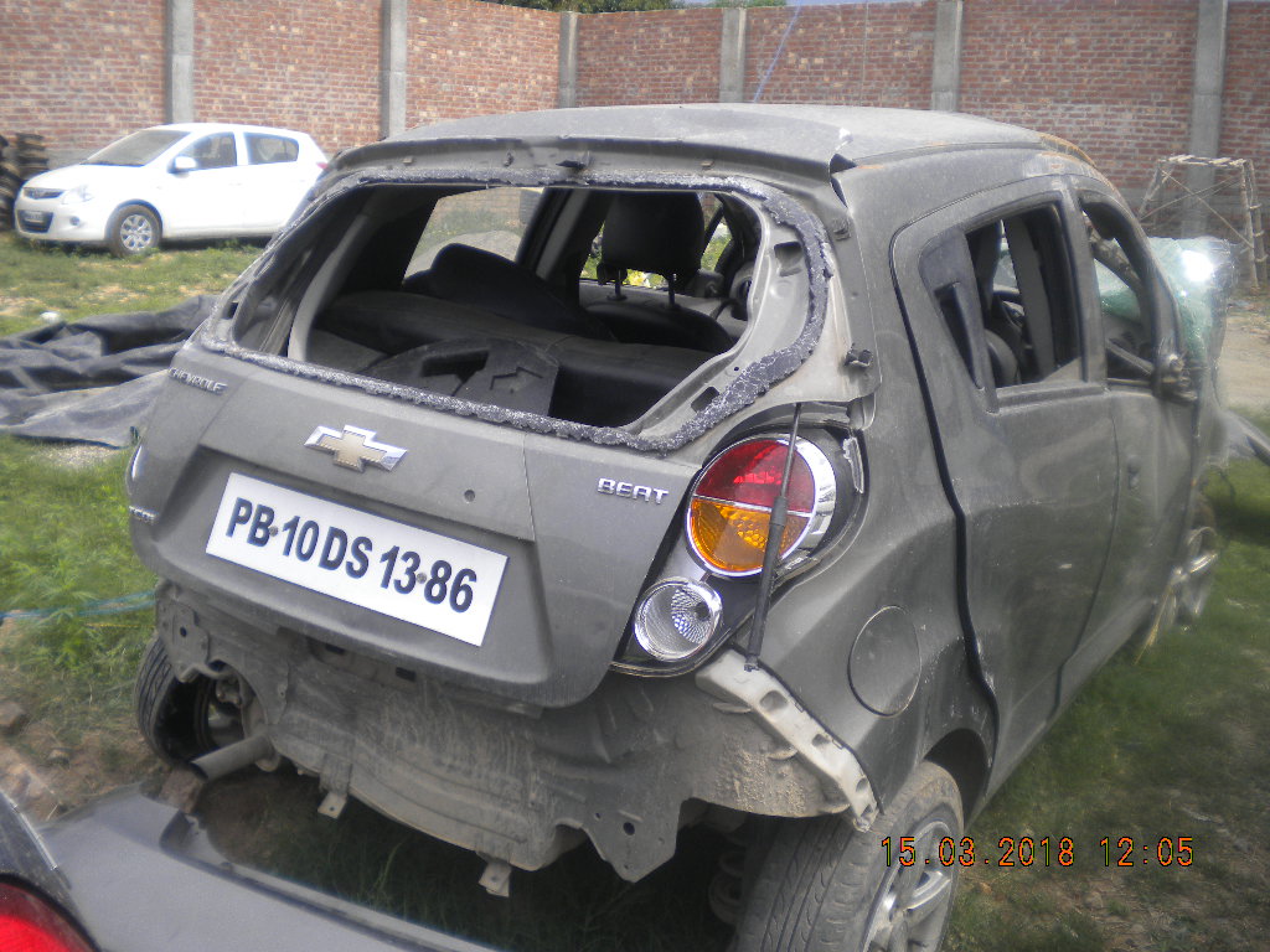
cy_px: 476
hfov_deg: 52.6
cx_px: 635
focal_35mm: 35
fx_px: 1284
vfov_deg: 40.7
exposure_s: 1/499
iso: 98
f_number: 3.1
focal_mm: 6.3
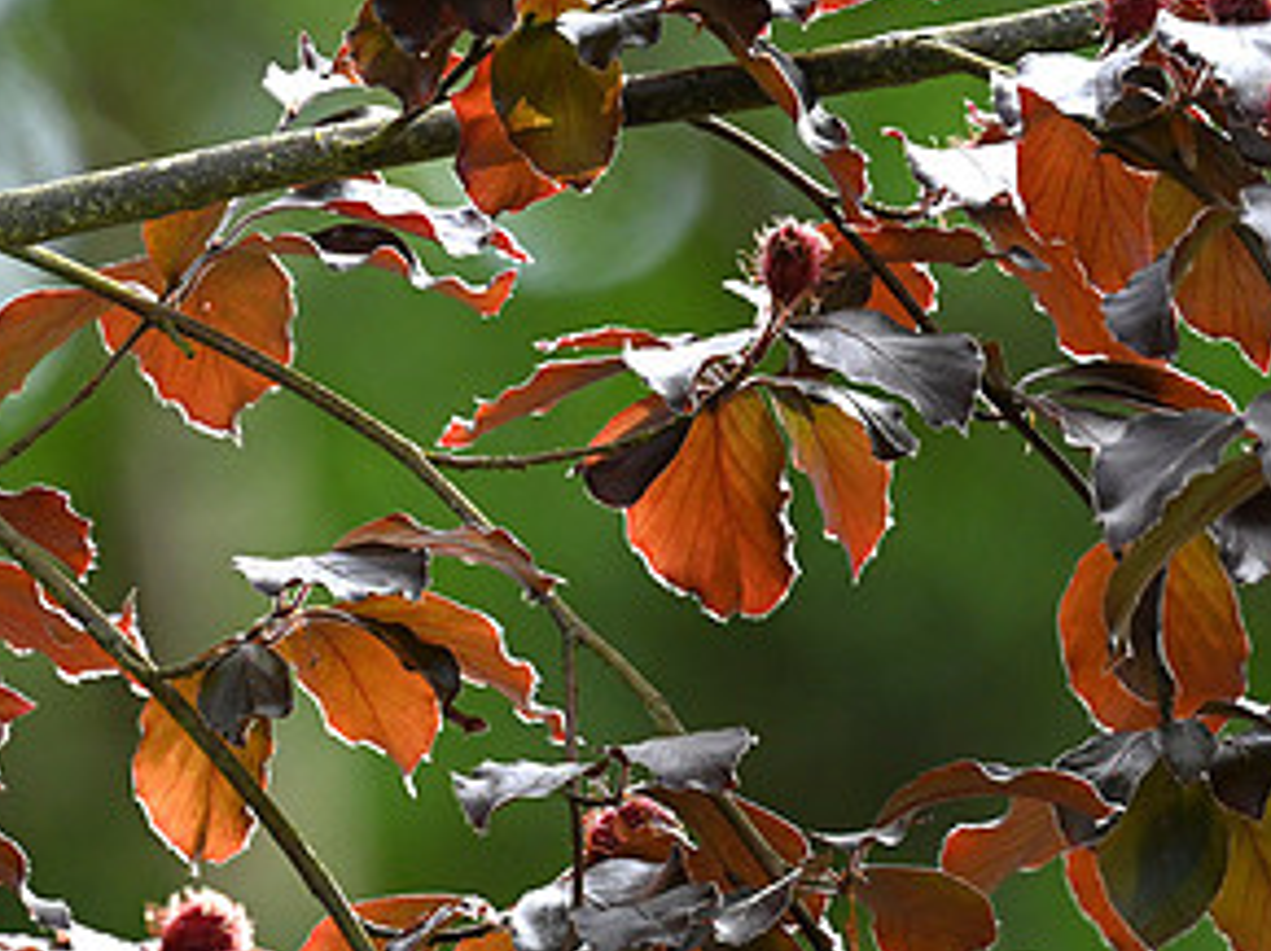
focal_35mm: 1539
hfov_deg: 1.3
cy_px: 129
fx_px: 56461
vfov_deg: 1.0
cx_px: 79
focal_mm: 800
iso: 1800
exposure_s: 1/800
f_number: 6.3
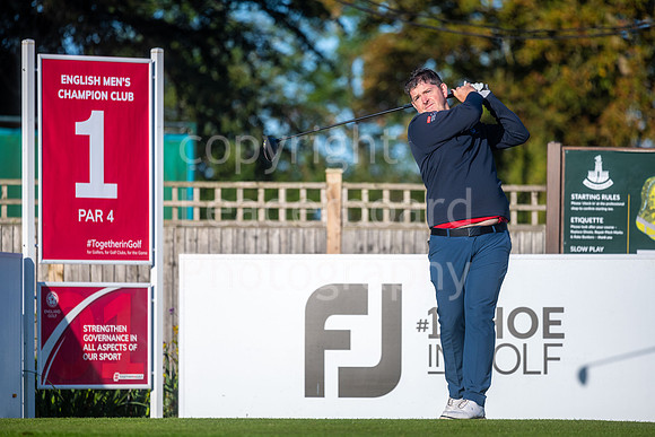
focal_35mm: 300
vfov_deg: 4.6
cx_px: 328
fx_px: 5459
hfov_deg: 6.9
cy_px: 218
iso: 200
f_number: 4
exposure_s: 1/2000
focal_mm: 300
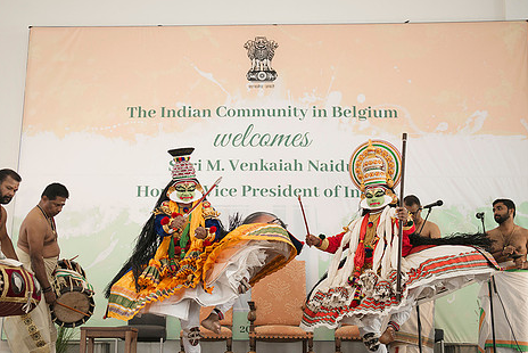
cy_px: 198
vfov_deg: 22.6
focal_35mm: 60
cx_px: 240
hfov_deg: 33.4
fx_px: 881
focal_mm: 48
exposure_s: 1/400
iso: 500
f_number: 2.8
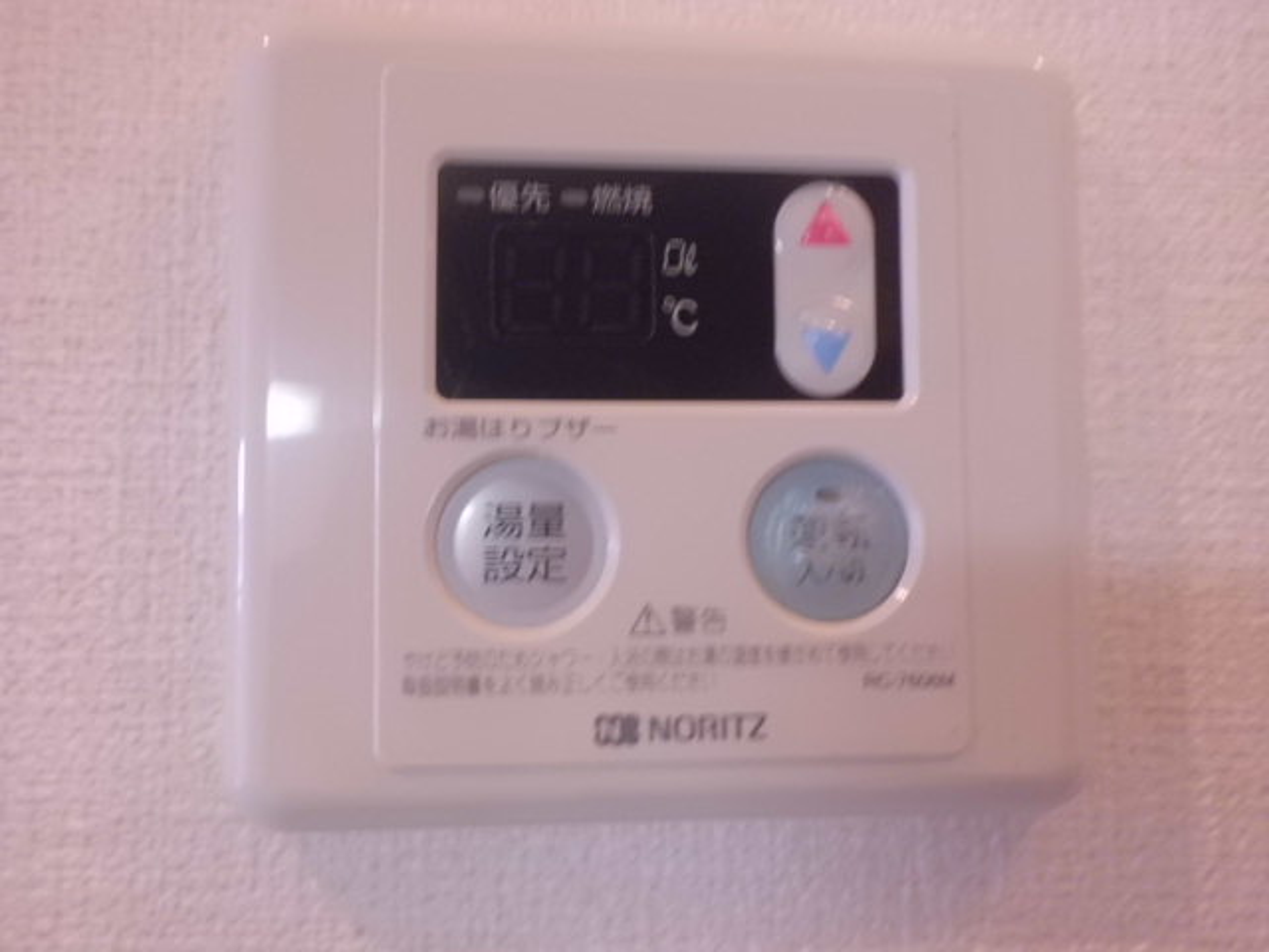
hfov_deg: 58.4
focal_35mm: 31
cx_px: 634
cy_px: 476
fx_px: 1136
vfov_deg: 45.4
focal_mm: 5.5
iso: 400
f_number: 2.9
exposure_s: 1/20
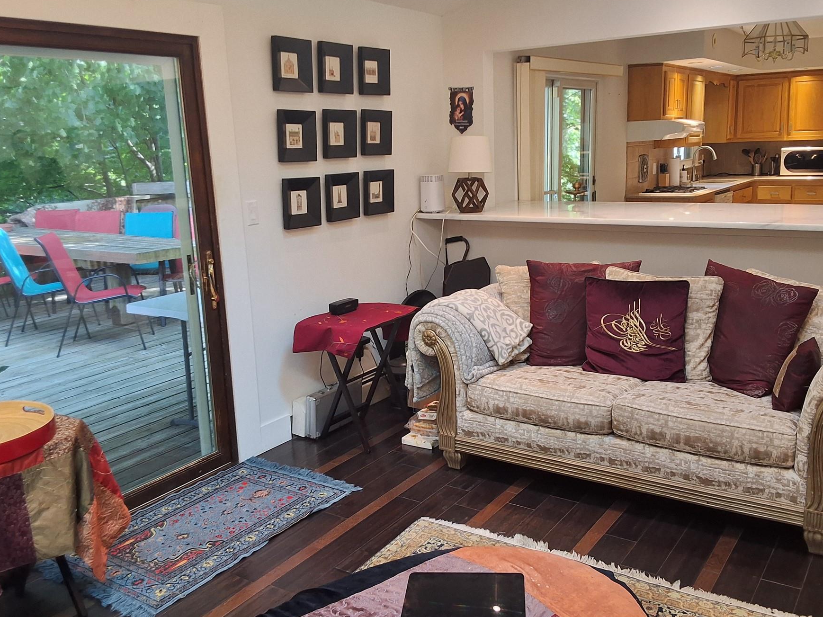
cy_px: 296
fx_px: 784
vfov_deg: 42.9
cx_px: 437
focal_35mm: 33
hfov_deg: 55.3
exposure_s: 1/40
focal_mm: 2.91
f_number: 1.9
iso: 100
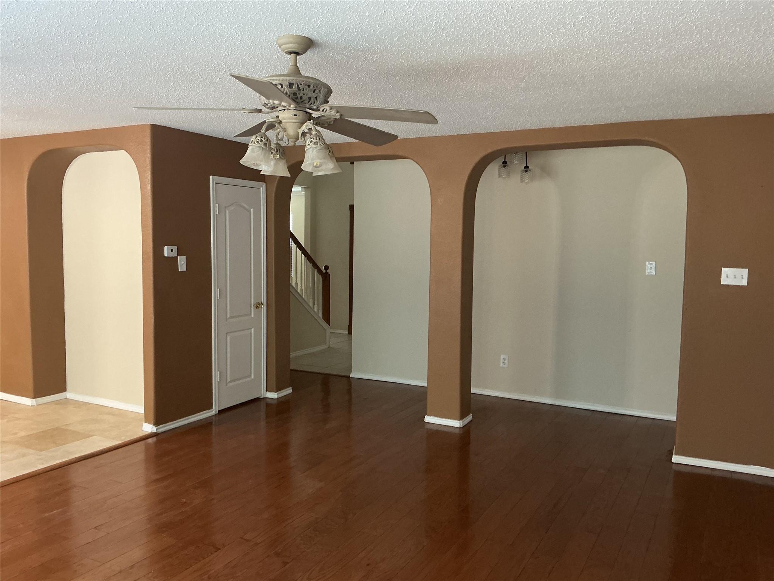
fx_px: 648
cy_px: 290
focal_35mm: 29
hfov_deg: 61.7
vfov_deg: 48.2
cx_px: 387
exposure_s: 1/40
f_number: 1.8
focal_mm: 3
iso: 200
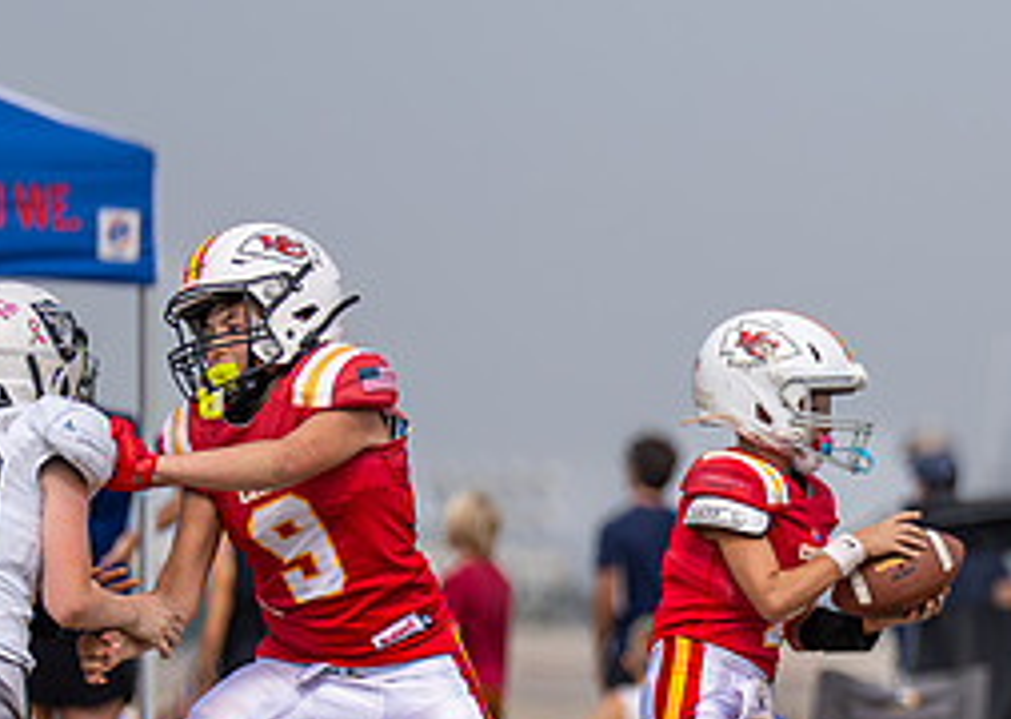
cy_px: 620
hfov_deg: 2.2
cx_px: 1435
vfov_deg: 1.6
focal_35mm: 926
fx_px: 26553
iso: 160
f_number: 2.8
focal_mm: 200
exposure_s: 1/5000
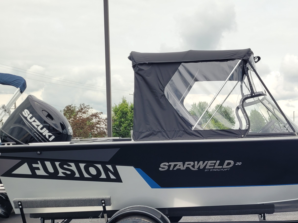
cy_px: 162
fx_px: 387
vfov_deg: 31.7
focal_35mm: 45
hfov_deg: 40.8
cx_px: 227
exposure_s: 1/1686
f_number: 1.8
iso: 40
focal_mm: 5.4
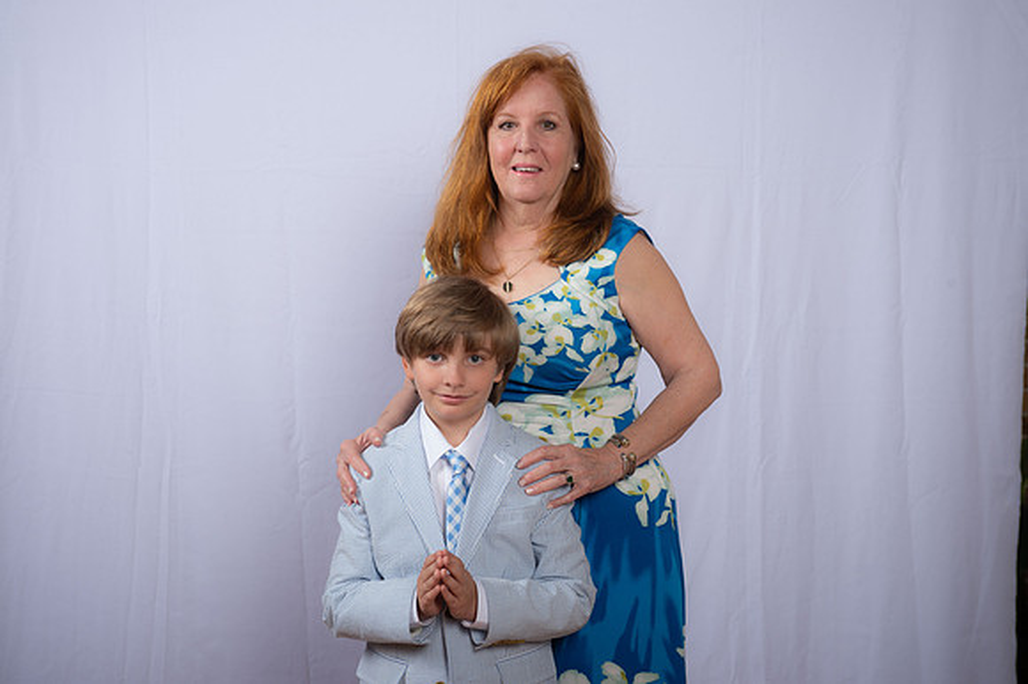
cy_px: 342
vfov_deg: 21.9
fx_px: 1769
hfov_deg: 32.4
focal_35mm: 62
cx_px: 514
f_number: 8
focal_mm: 62
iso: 250
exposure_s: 1/160
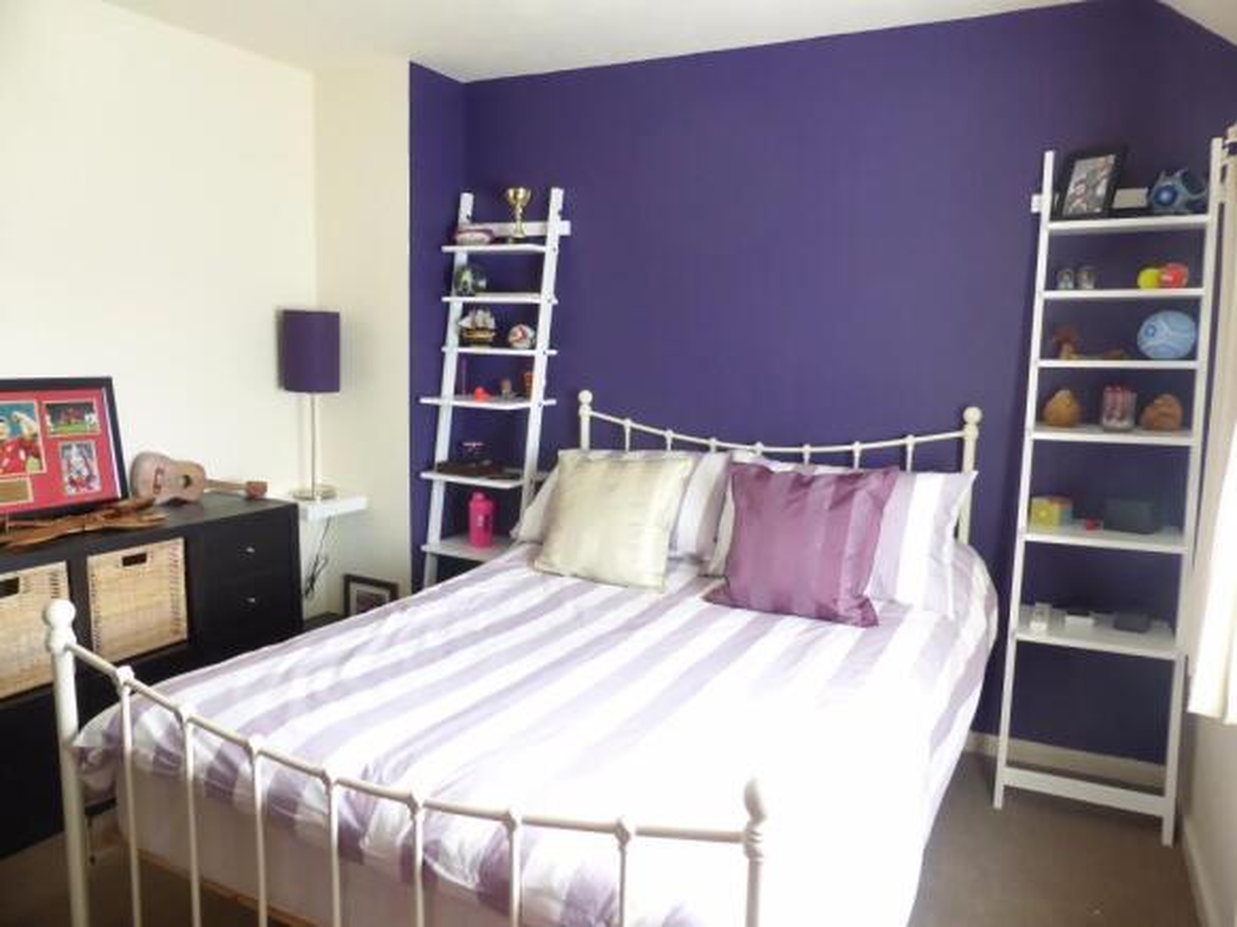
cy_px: 464
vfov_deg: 56.8
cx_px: 618
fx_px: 857
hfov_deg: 71.6
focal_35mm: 24
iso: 400
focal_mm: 4.3
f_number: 3.3
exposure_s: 1/30
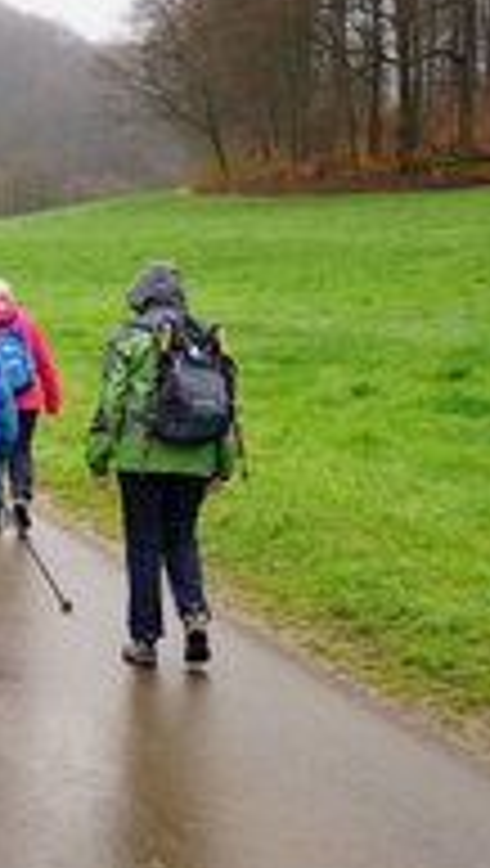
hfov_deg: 15.0
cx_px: -189
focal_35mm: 76
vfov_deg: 27.8
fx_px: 1750
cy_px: 385
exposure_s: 1/80
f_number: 5.6
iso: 100
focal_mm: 35
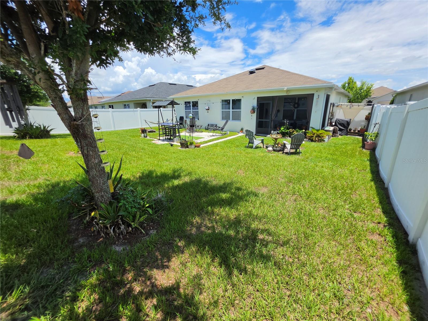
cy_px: 160
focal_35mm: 13
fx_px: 161
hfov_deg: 106.2
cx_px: 214
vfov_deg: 89.9
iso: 32
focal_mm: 2.2
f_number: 1.9
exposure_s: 1/1780
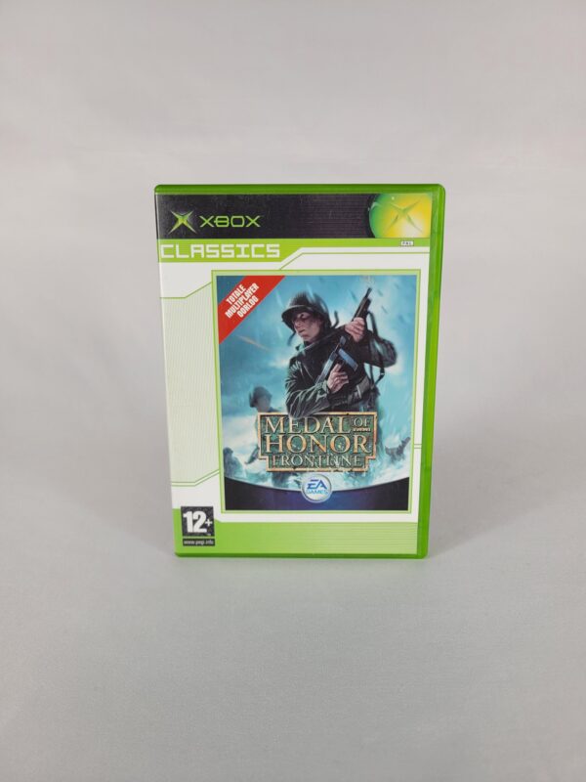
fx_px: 587
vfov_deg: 67.3
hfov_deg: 53.1
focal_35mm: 26
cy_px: 391
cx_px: 293
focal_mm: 5.4
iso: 40
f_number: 1.8
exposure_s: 1/214
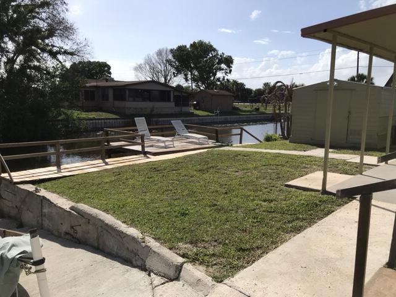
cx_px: 198
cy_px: 148
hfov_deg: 63.4
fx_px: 320
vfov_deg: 49.7
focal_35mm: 28
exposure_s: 1/4808
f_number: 1.8
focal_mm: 3.99
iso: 20
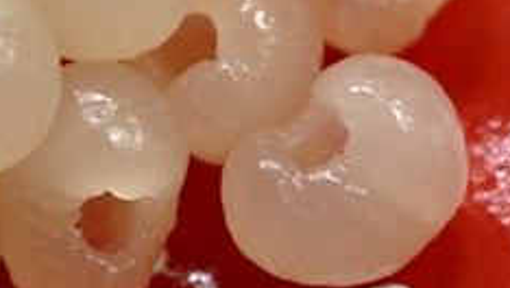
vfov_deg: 6.0
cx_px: -31
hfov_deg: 10.6
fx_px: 2720
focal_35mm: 201
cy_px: -77
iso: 200
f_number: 3.5
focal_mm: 50
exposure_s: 1/50
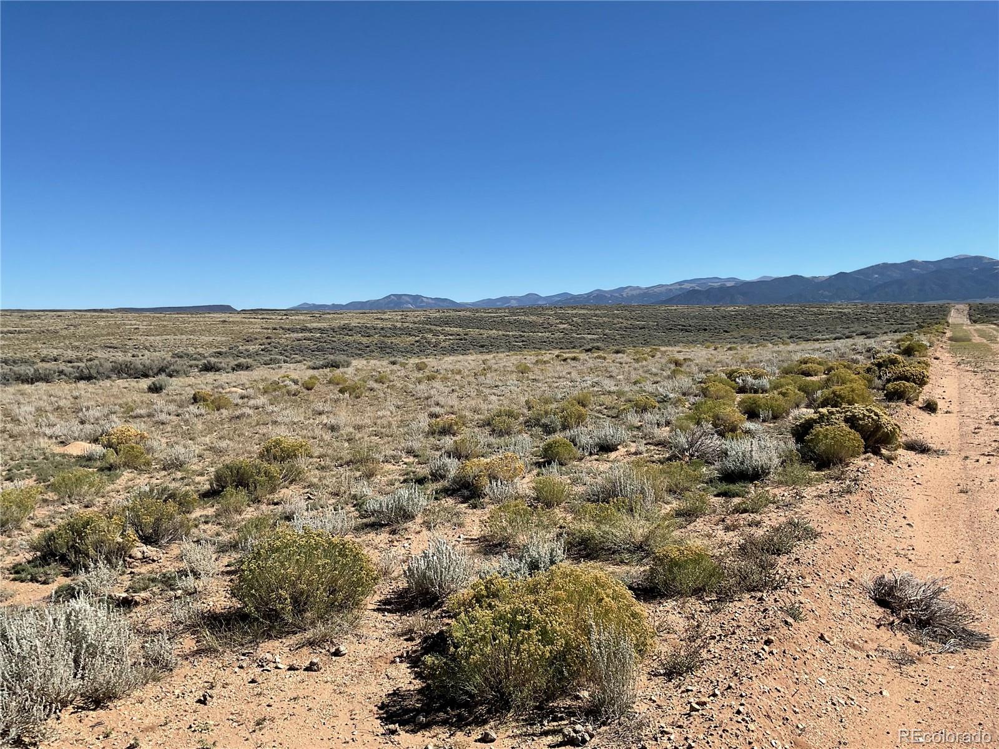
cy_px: 374
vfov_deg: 48.2
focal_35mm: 29
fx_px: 837
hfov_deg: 61.7
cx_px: 500
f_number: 1.8
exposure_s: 1/2320
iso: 16
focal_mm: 3
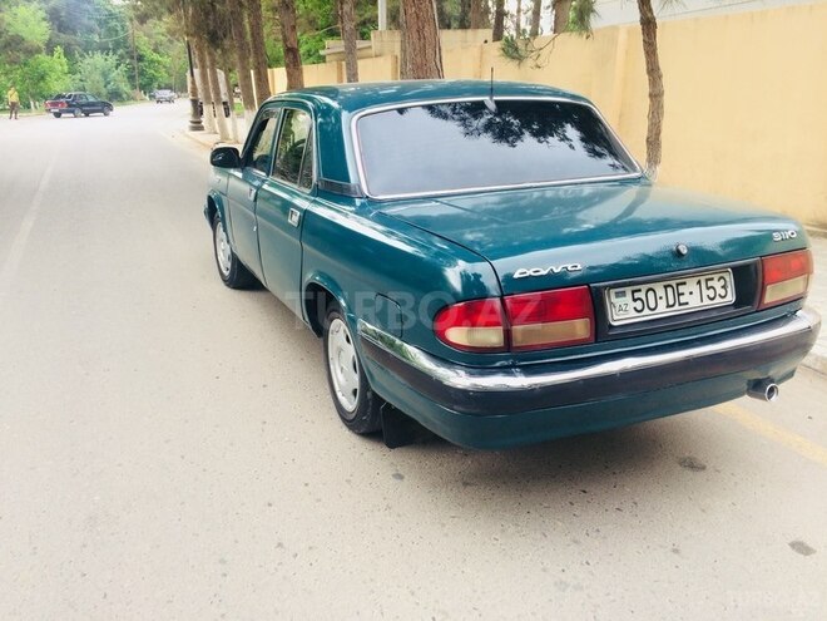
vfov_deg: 48.2
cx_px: 414
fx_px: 693
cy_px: 310
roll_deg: -0.9
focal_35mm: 29
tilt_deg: -17.3
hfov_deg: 61.7
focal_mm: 4.15
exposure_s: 1/50
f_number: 2.2
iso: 40
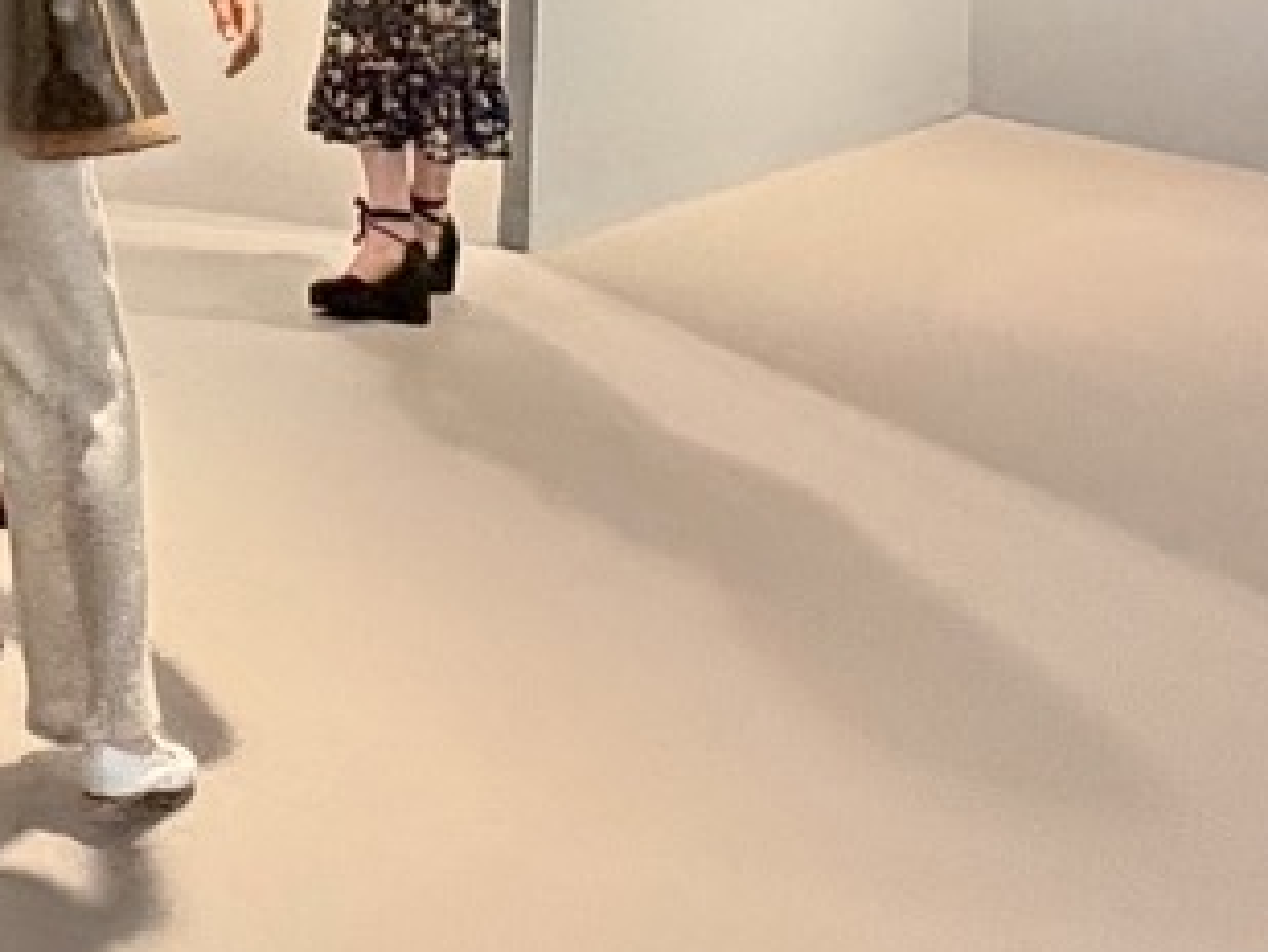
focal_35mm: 68
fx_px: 2492
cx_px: -353
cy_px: -593
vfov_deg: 18.4
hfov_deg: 25.0
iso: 320
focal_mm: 2.22
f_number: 2.2
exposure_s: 1/100
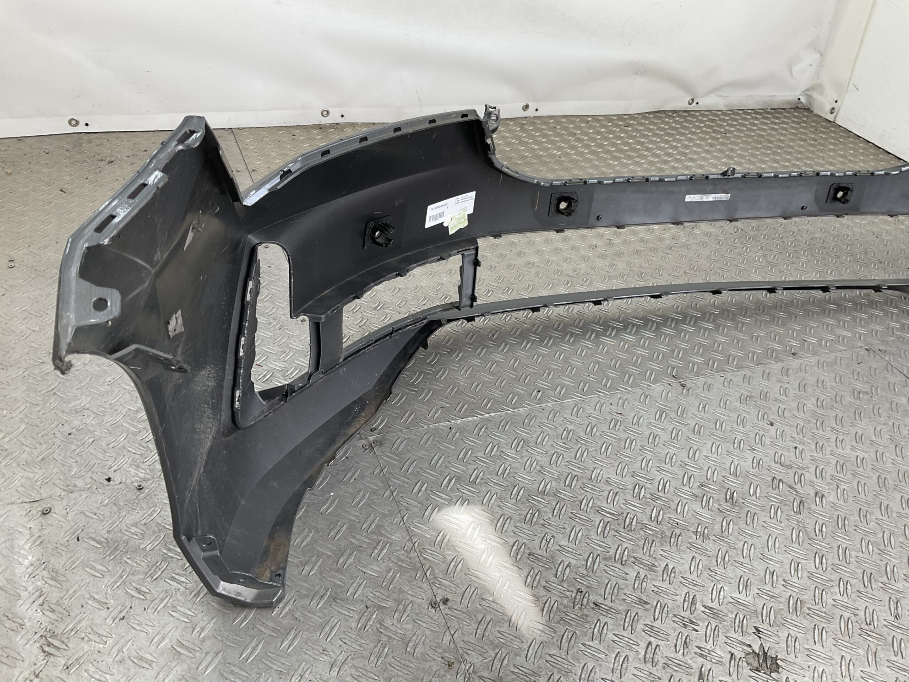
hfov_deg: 61.7
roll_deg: -9.9
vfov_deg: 48.2
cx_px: 454
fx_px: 762
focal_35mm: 29
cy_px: 341
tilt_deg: -37.4
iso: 16
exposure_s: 1/108
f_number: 1.8
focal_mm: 3
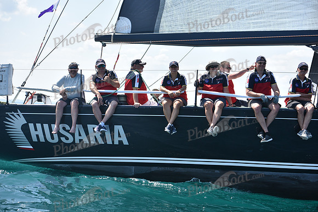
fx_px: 618
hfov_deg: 28.8
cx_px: 159
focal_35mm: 70
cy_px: 106
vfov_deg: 19.5
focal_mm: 70
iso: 250
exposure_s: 1/1250
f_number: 4.5
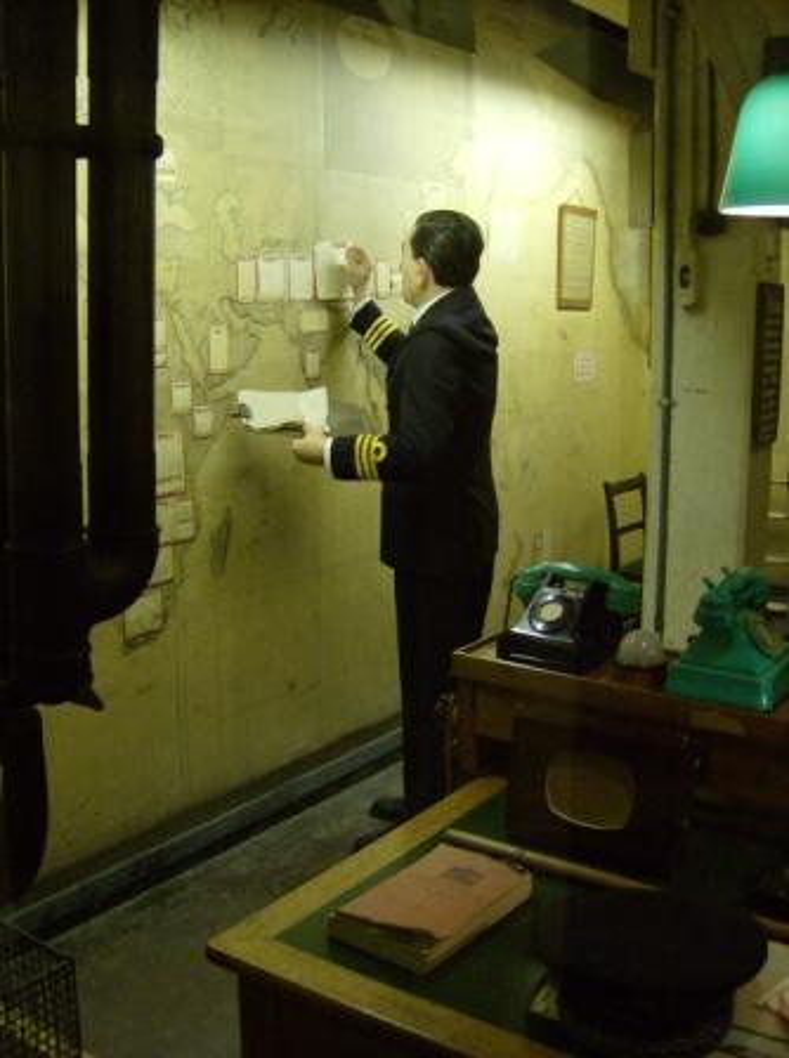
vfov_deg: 51.5
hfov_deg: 39.5
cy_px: 529
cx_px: 394
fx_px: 1098
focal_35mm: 36
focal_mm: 6
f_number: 2.8
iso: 200
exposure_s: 1/22.4
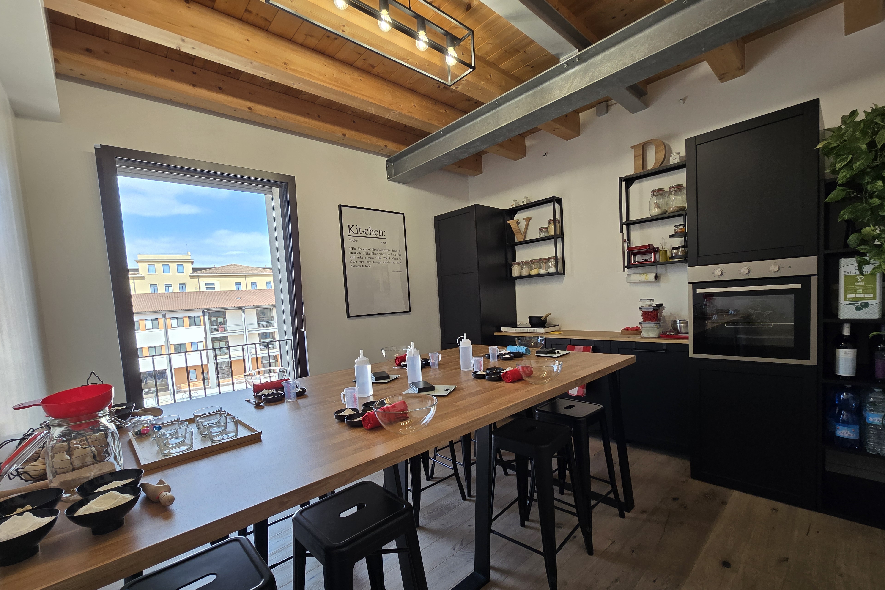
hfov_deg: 104.3
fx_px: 344
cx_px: 441
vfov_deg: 81.0
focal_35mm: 14
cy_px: 322
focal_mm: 2.2
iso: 50
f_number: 2.2
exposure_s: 1/105
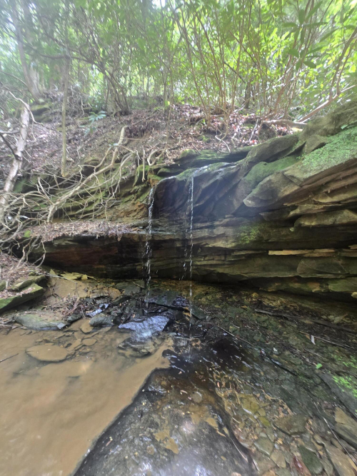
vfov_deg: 106.2
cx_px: 178
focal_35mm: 13
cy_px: 238
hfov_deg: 89.9
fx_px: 179
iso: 200
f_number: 2.2
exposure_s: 1/60
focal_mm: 1.7
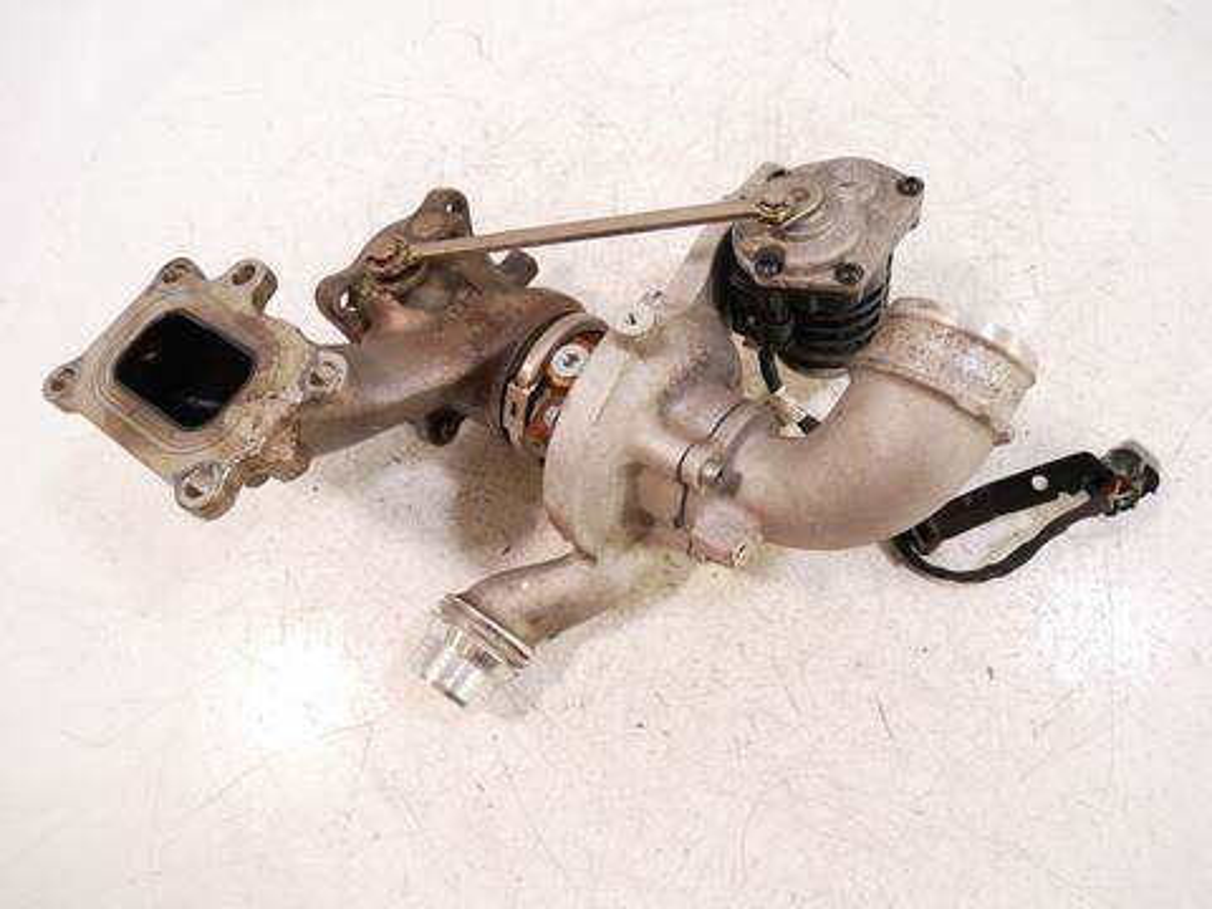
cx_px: 606
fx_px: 840
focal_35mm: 24
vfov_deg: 56.8
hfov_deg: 71.6
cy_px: 454
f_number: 3.5
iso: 640
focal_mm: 12
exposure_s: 1/60
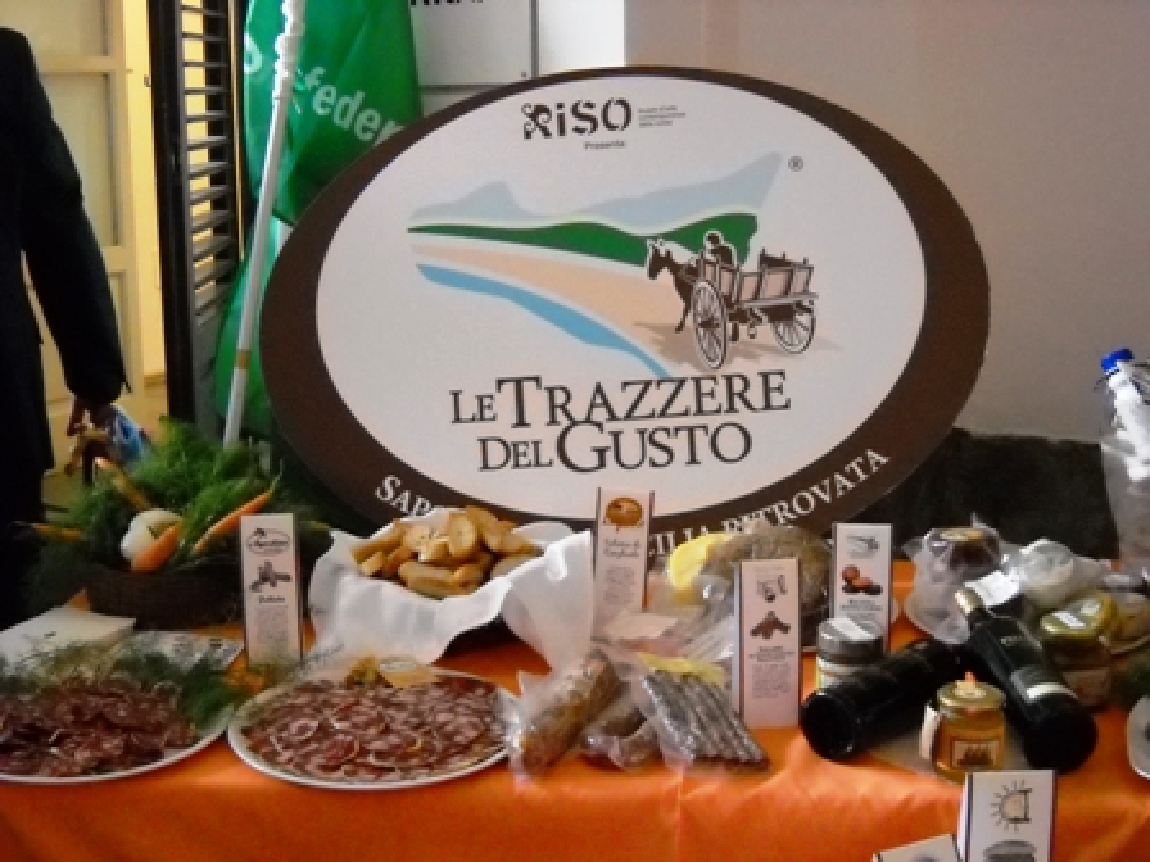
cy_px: 431
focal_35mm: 48
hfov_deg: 39.7
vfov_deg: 30.3
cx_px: 575
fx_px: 1595
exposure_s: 1/96
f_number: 3.3
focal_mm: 7.88
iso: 800
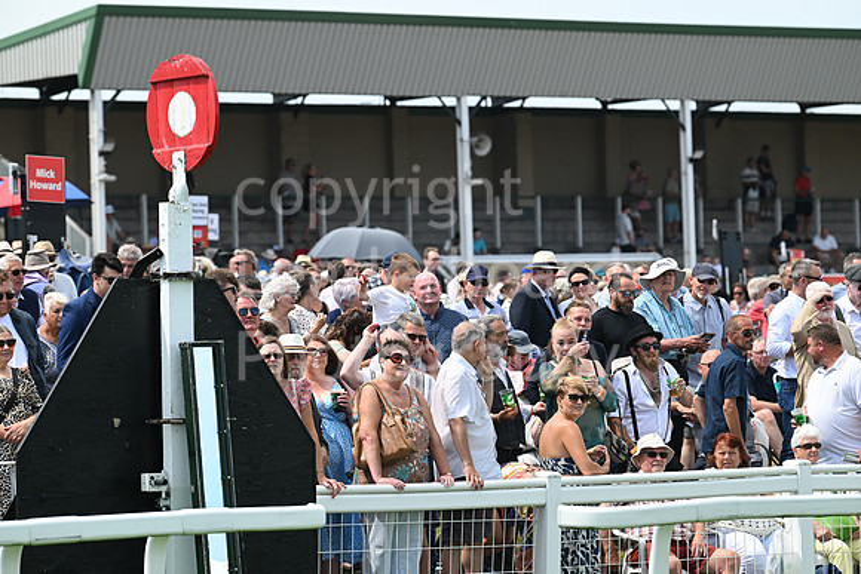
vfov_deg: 6.9
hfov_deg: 10.3
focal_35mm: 200
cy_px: 287
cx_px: 430
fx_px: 4784
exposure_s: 1/1250
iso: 400
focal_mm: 200
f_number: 5.6
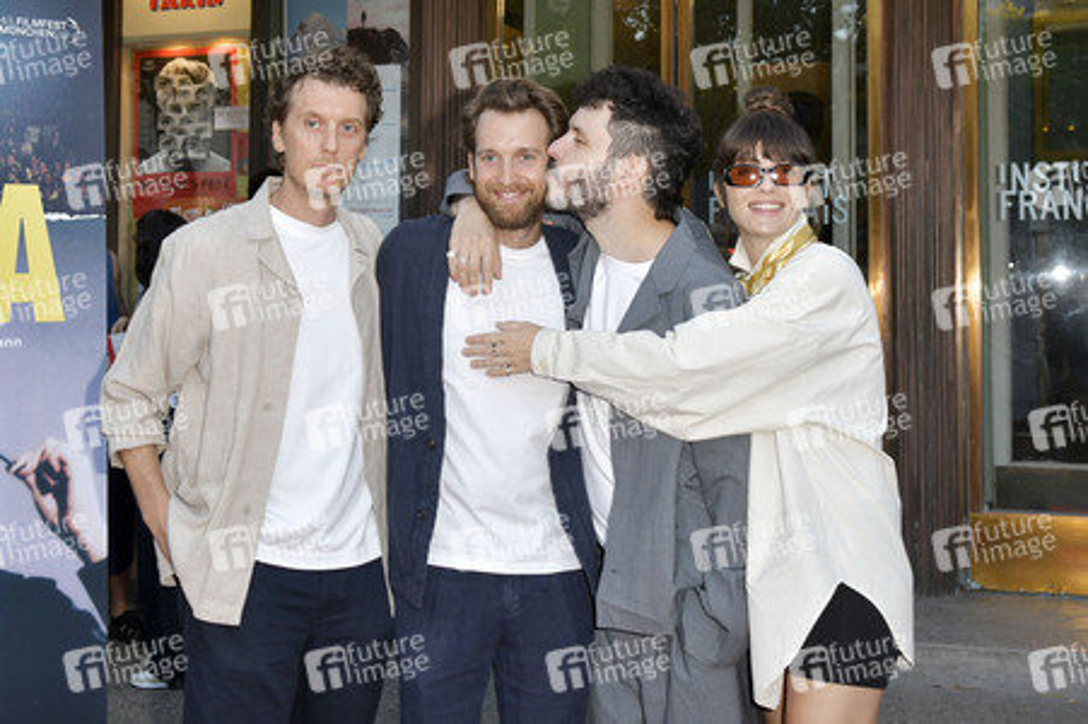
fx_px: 1148
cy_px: 362
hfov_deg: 50.7
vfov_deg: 35.0
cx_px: 544
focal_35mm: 38
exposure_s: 1/200
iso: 640
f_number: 6.3
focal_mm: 38
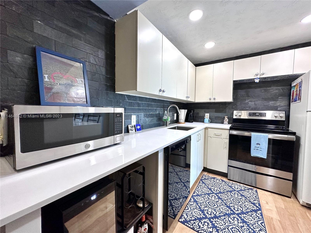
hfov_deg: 102.1
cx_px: 156
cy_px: 116
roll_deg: -0.2
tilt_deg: -3.3
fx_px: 126
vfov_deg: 85.7
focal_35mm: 14
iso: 160
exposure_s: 1/120
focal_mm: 2.22
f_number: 2.2
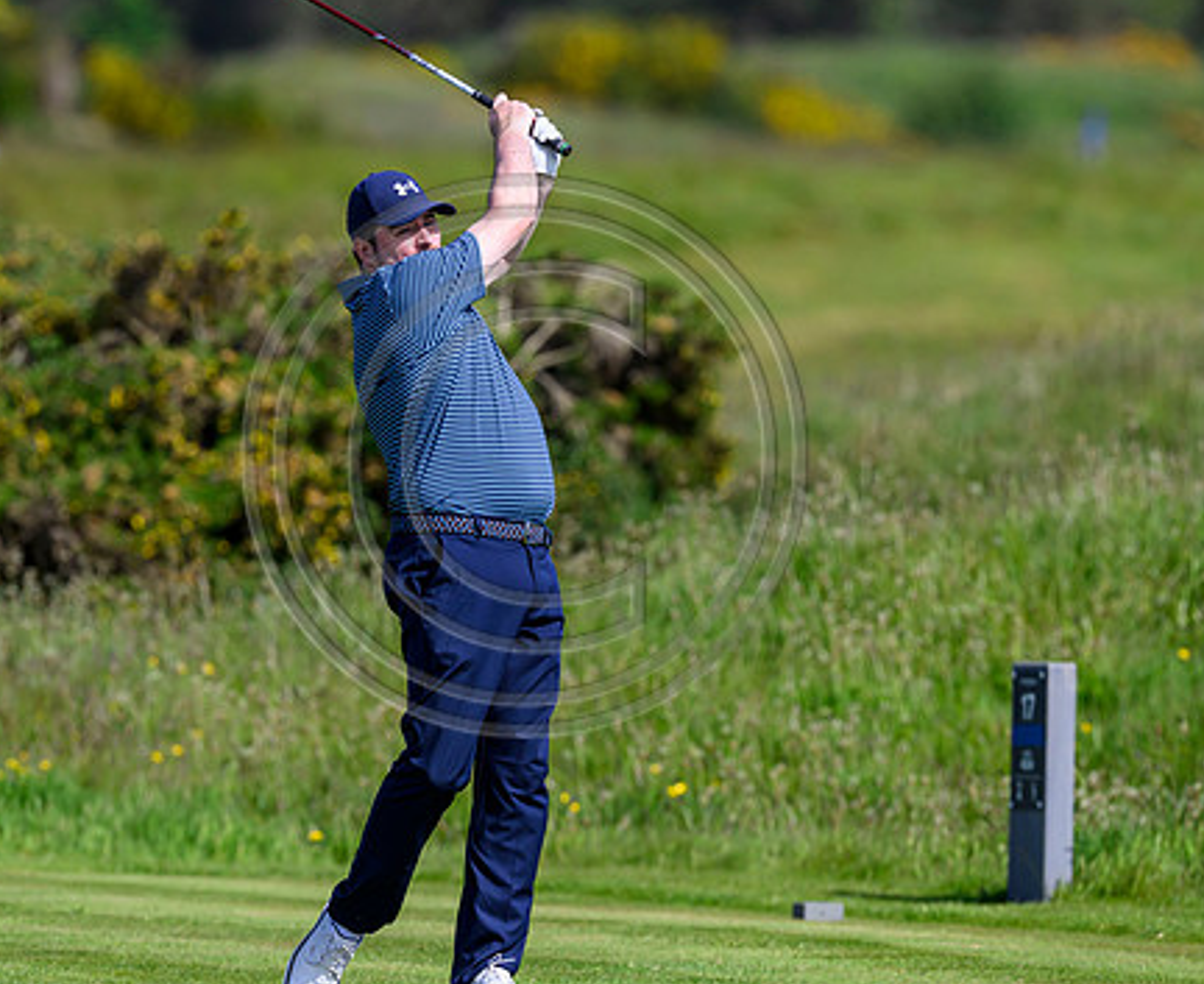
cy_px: 454
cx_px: 503
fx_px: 20913
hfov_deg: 3.3
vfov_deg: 2.7
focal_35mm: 582
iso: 500
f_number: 4.5
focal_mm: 400
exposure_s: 1/5000
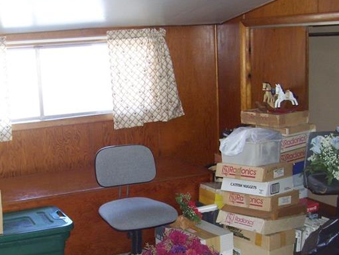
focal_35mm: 56
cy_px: 179
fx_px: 549
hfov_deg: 33.6
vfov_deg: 26.0
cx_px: 84
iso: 200
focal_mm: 6
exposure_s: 1/60
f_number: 2.7
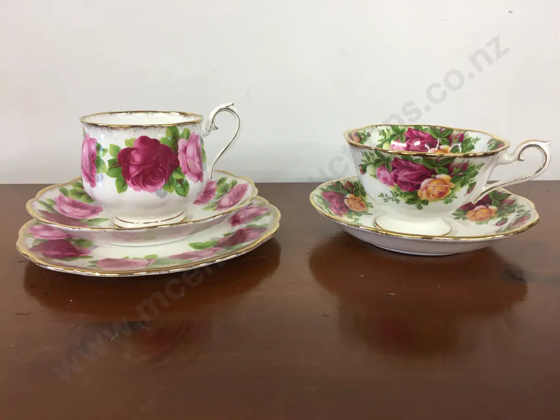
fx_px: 469
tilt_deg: -16.9
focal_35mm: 29
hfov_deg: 61.7
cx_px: 280
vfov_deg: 48.2
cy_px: 210
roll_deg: -0.8
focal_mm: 4.15
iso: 40
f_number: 2.2
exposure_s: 1/17
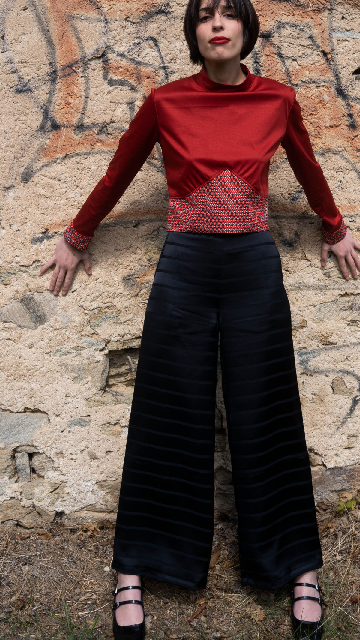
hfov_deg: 27.0
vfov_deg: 46.4
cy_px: 302
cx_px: 217
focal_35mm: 44
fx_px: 747
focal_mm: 35
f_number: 9
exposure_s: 1/400
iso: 400
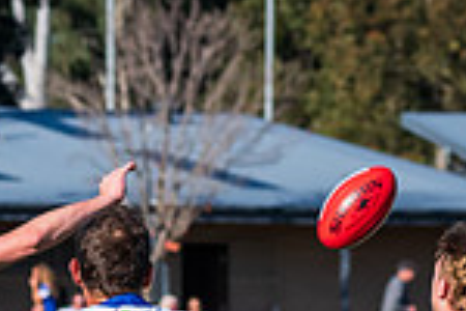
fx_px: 9125
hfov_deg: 2.9
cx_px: -23
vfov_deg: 1.9
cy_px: 319
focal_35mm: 705
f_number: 9
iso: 800
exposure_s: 1/2000
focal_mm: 150
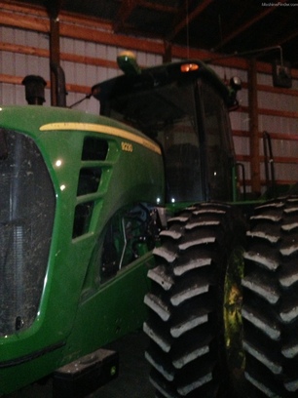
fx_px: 379
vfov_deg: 55.4
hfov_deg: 42.9
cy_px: 199
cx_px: 149
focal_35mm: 33
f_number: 2.4
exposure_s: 1/16
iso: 800
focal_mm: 4.13
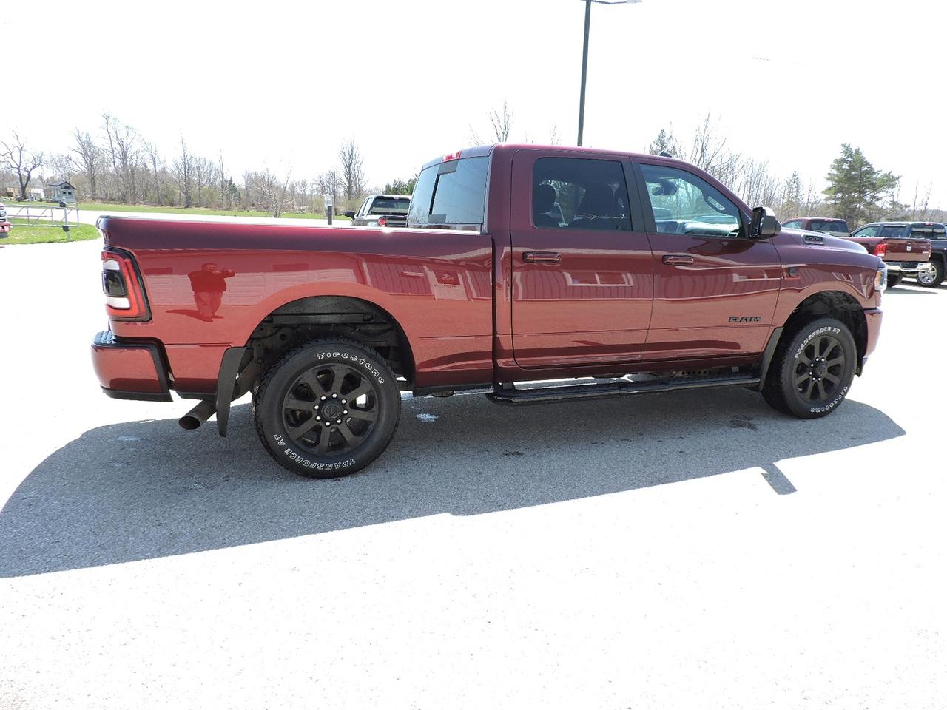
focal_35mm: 24
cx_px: 474
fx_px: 657
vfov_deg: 56.8
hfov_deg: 71.6
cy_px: 355
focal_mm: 4.3
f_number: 3
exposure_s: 1/400
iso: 100
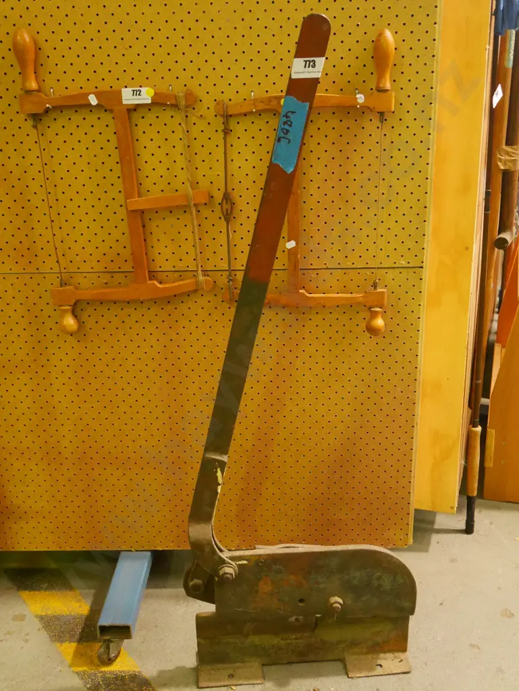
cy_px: 346
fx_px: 799
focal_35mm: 40
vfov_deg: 46.8
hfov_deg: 36.0
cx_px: 260
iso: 3200
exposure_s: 1/40
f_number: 4.6
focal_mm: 20
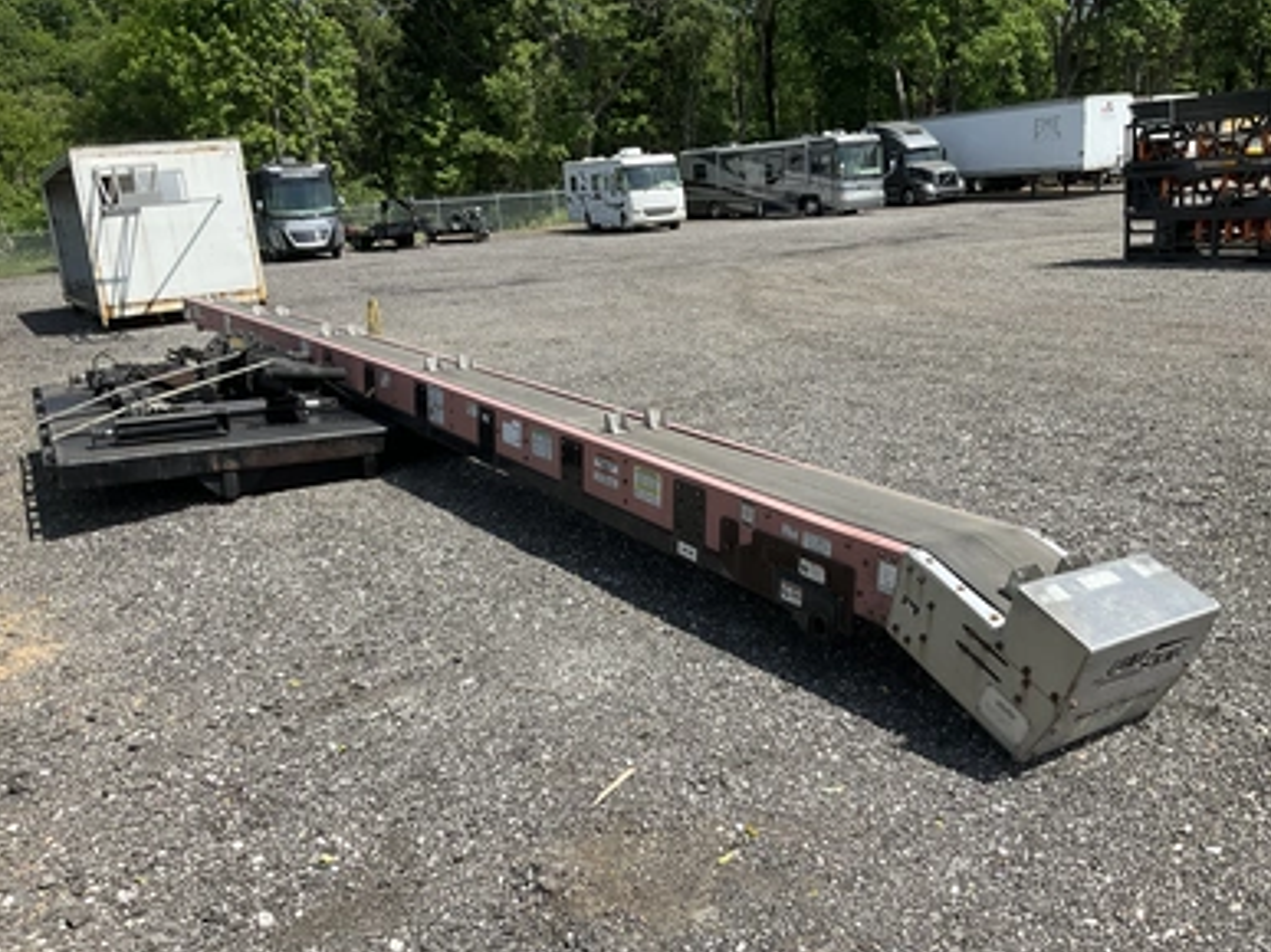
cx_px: 647
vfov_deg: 46.8
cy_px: 483
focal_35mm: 30
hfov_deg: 60.0
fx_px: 1101
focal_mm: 3
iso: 25
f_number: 1.8
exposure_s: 1/1534
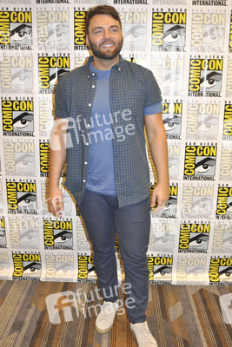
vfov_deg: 53.1
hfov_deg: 36.9
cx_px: 116
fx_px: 348
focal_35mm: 36
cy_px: 174
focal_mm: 24
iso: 1000
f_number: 4.5
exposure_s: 1/60
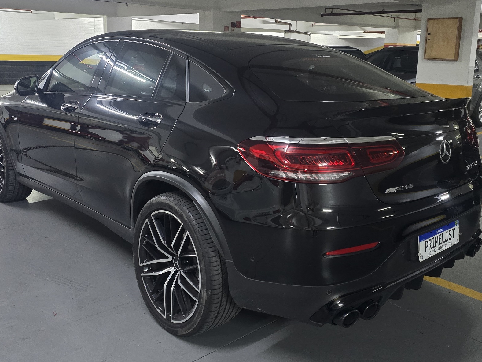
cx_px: 255
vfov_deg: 40.4
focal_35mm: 35
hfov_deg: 52.6
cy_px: 136
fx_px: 487
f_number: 1.7
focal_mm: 6.3
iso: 1600
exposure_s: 1/24
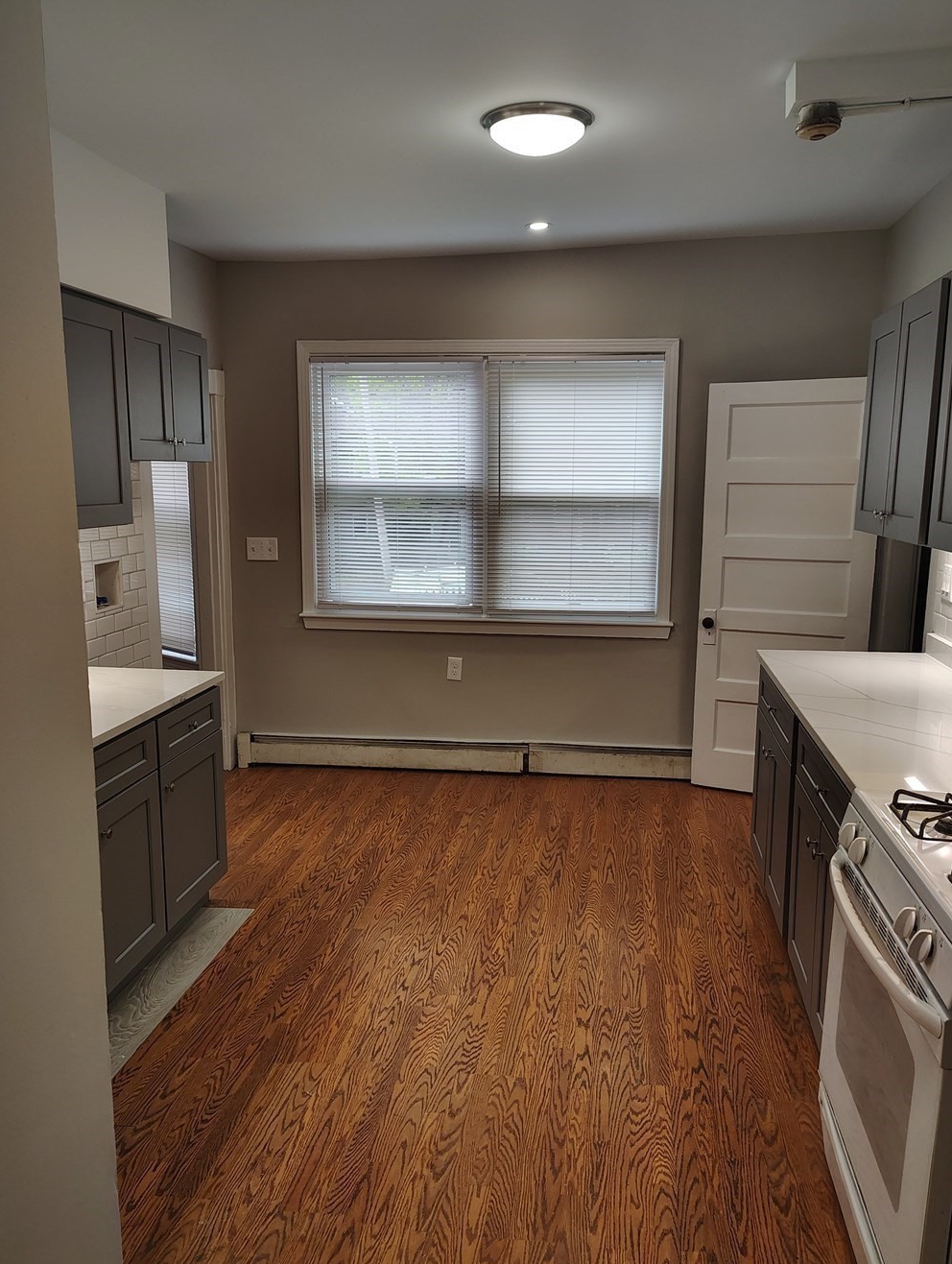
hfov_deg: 49.8
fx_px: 1024
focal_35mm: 28
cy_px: 667
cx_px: 500
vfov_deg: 63.3
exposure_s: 1/120
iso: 616
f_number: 1.8
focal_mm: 5.56
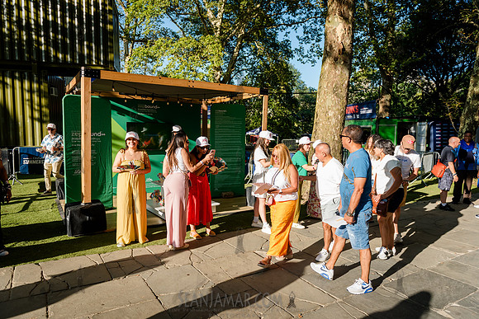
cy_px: 160
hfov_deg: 73.4
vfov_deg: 52.9
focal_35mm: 24
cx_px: 240
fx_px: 322
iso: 500
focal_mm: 24
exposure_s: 1/1600
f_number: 3.5
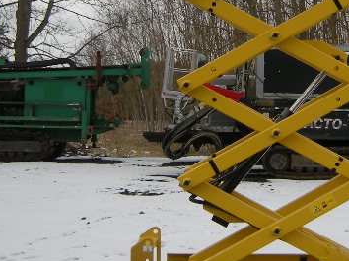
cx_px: 256
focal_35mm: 81
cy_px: 35
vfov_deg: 18.0
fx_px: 816
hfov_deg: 23.9
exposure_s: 1/241
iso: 64
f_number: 5.6
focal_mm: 4.7
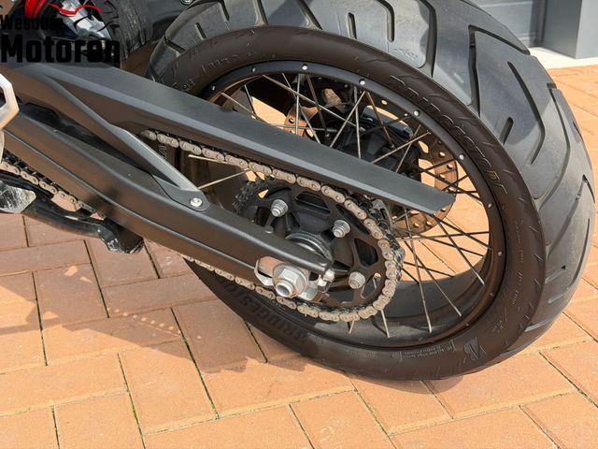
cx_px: 299
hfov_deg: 39.7
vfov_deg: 30.3
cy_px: 224
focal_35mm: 48
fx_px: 829
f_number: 1.78
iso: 100
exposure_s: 1/1285
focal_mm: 6.76
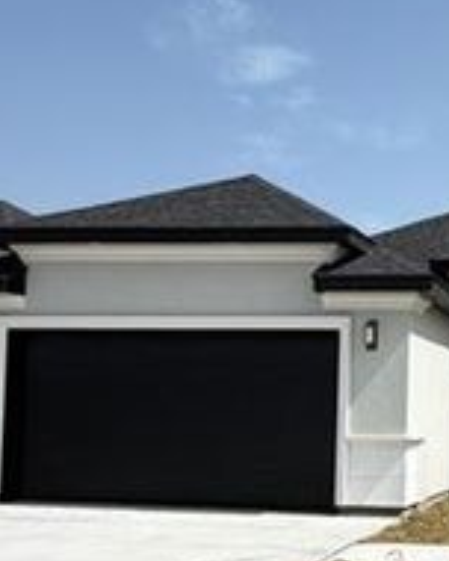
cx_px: 520
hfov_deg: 28.0
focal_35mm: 48
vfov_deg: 38.3
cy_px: 379
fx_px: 797
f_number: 2.2
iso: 20
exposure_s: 1/1167
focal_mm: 2.22
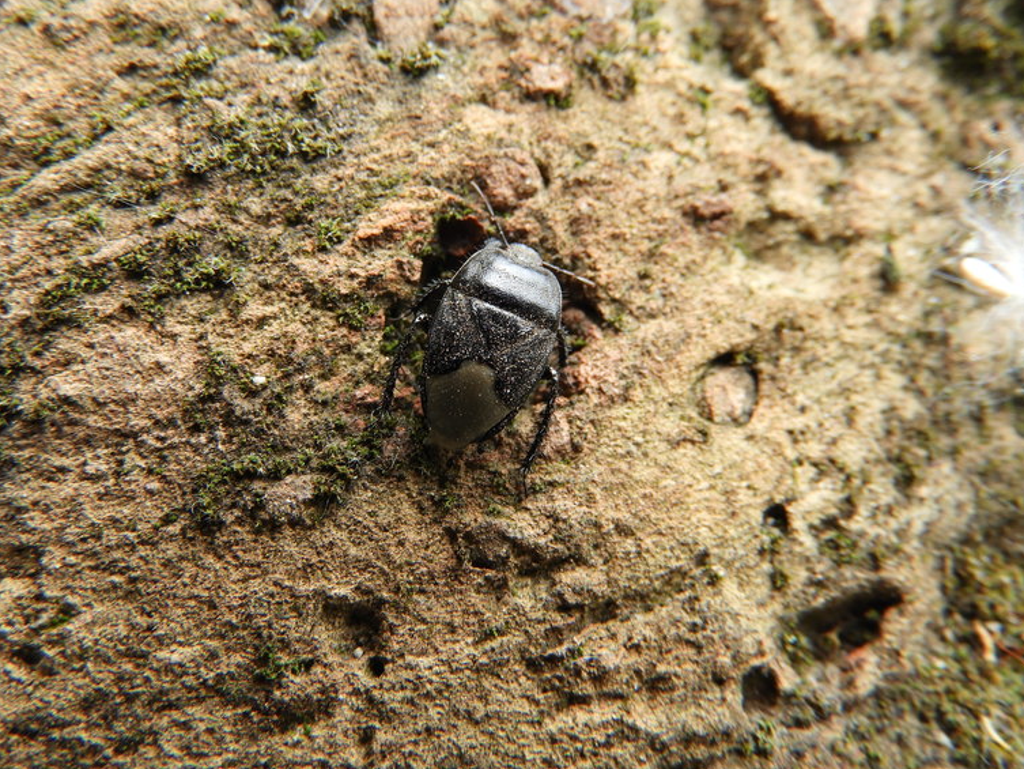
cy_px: 340
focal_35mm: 34
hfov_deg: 53.8
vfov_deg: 41.7
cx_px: 459
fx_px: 1006
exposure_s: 1/125
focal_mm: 5.4
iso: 100
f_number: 3.5
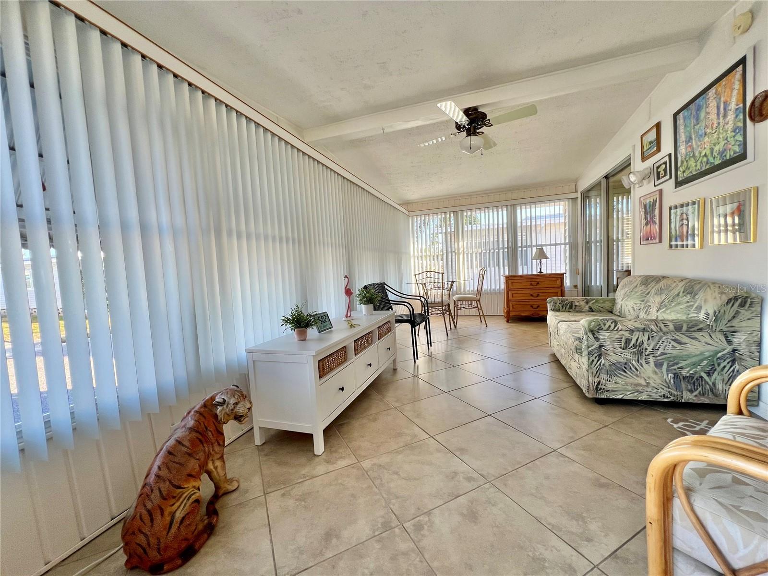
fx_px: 288
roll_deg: +3.5
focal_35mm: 13
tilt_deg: -3.2
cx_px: 384
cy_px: 288
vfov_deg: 89.9
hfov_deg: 106.2
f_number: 1.8
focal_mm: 1.57
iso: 40
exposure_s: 1/99
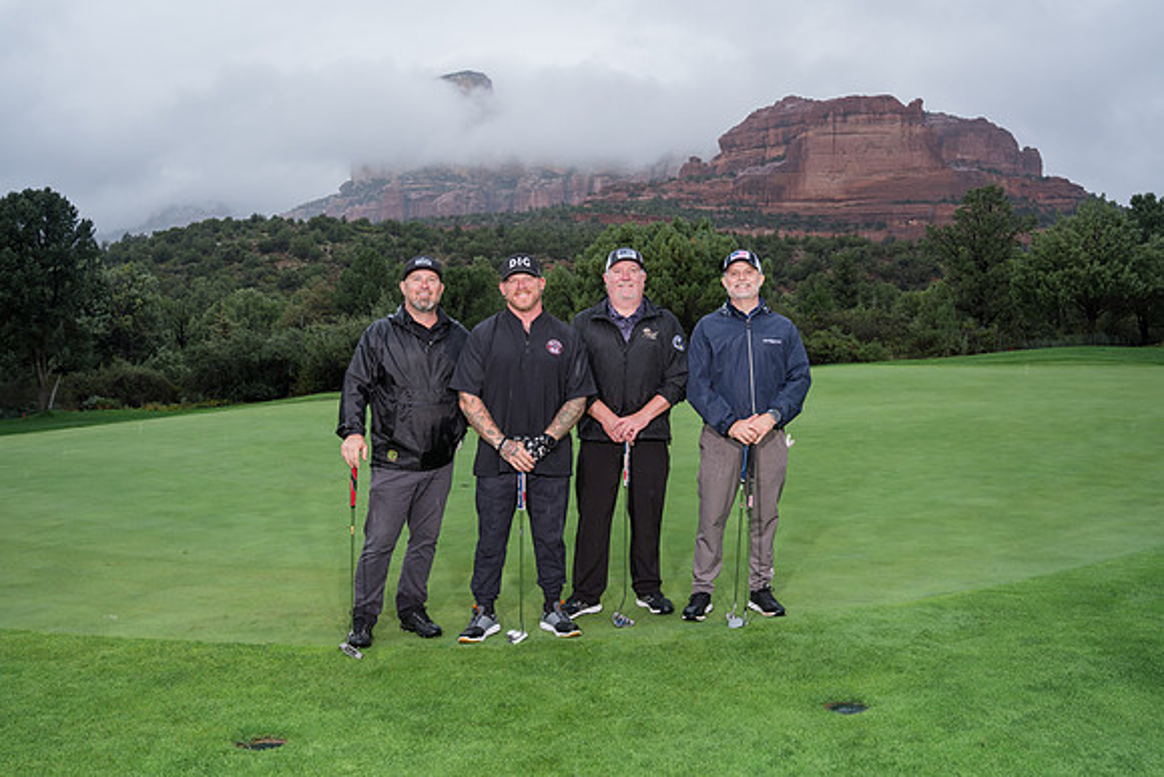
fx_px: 856
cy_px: 368
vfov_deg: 48.8
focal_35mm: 26
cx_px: 579
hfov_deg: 68.4
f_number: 5
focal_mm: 24
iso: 320
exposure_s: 1/320
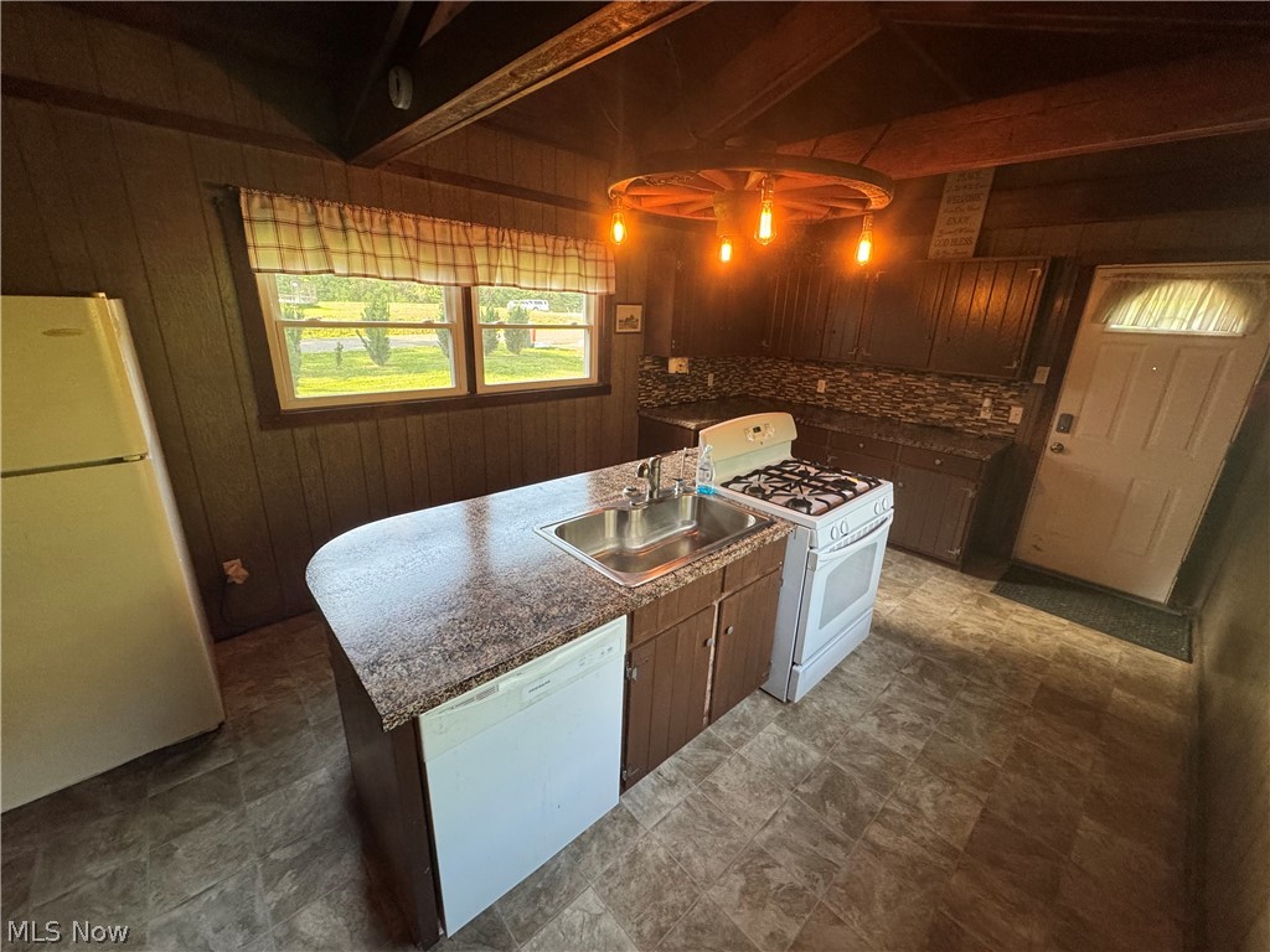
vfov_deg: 85.7
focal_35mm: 14
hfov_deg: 102.1
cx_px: 635
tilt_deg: -19.2
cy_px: 476
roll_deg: -2.4
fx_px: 514
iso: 250
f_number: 2.2
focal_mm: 2.22
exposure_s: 1/120
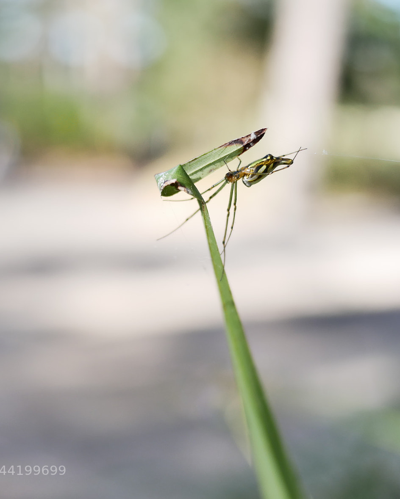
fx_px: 784
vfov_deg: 35.3
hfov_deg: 28.6
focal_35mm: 53
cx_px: 183
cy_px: 249
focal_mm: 20
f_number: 1.8
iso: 800
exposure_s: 1/800
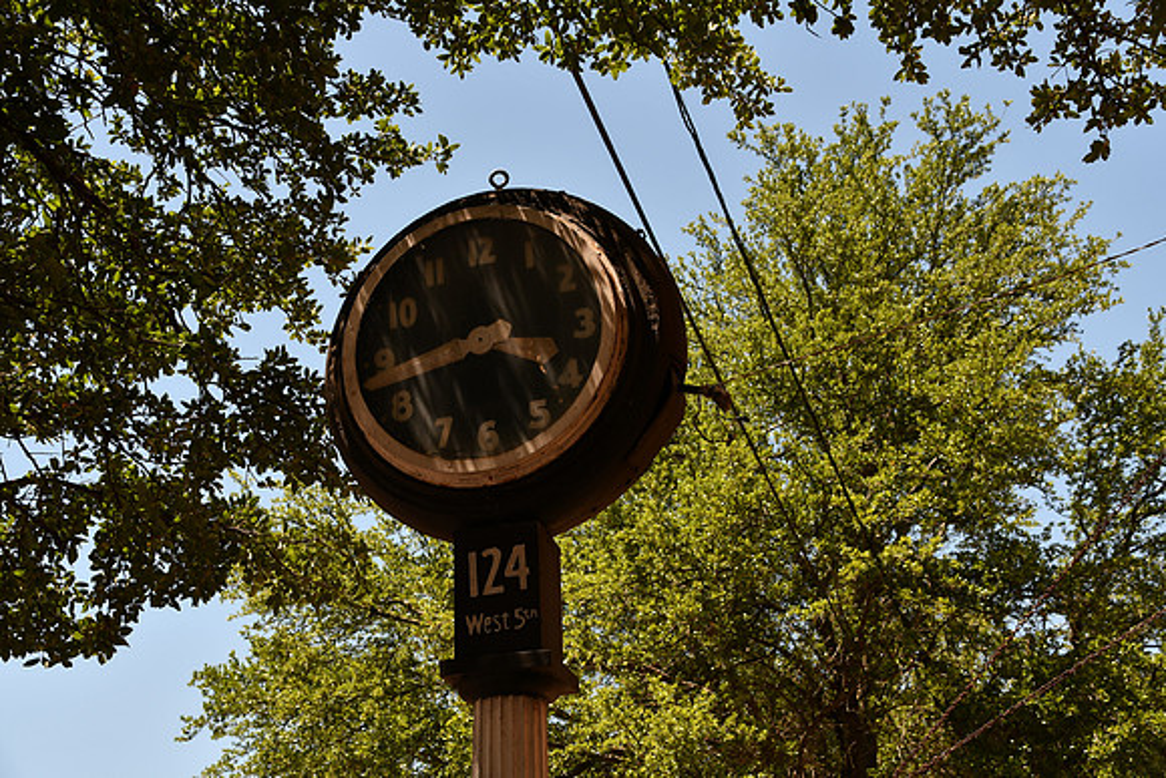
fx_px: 2235
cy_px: 389
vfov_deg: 19.7
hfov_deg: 29.2
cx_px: 583
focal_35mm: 69
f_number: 9
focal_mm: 46
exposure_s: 1/125
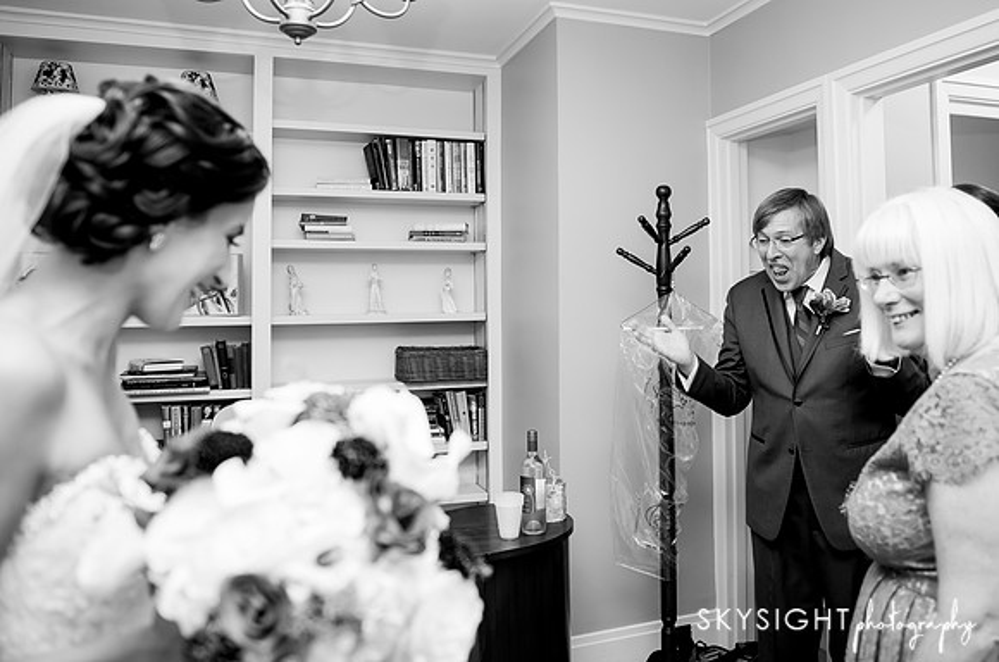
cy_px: 272
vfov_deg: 45.0
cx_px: 545
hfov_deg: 64.2
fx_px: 794
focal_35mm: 29
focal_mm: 24
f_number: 2.8
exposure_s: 1/100
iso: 1000
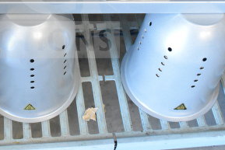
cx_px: 32
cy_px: -3
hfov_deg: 26.0
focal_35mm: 76
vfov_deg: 17.5
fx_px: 475
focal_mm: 24
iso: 6400
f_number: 5.6
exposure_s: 1/125
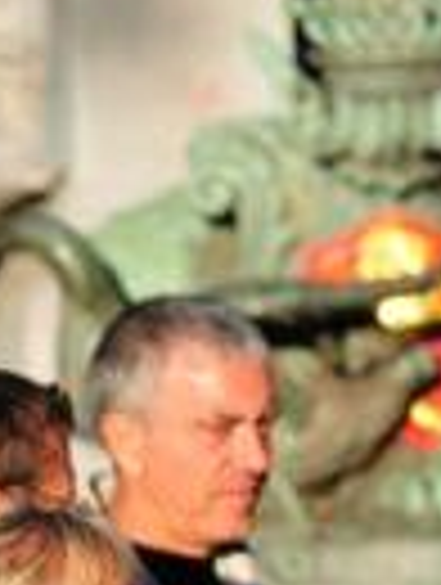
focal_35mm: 1045
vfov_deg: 1.9
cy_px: 560
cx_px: -900
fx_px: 17686
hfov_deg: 1.4
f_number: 3.5
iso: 400
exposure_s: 1/2500
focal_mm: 135
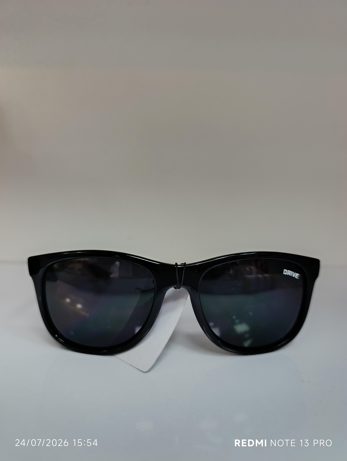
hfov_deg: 59.0
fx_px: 307
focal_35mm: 23
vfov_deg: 73.8
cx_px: 174
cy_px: 230
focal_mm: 6.14
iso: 160
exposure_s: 1/50
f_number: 1.6
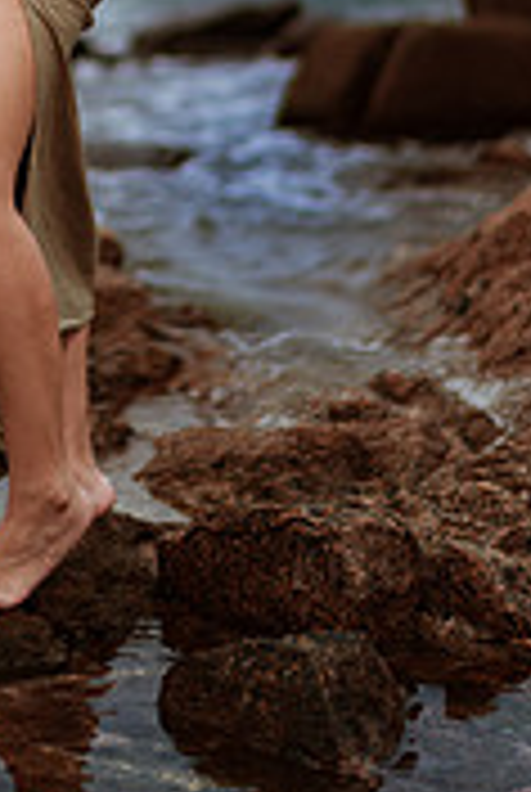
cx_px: -72
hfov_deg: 9.2
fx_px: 3261
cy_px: -112
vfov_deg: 13.5
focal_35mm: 148
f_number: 1.4
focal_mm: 58
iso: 50
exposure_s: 1/1250
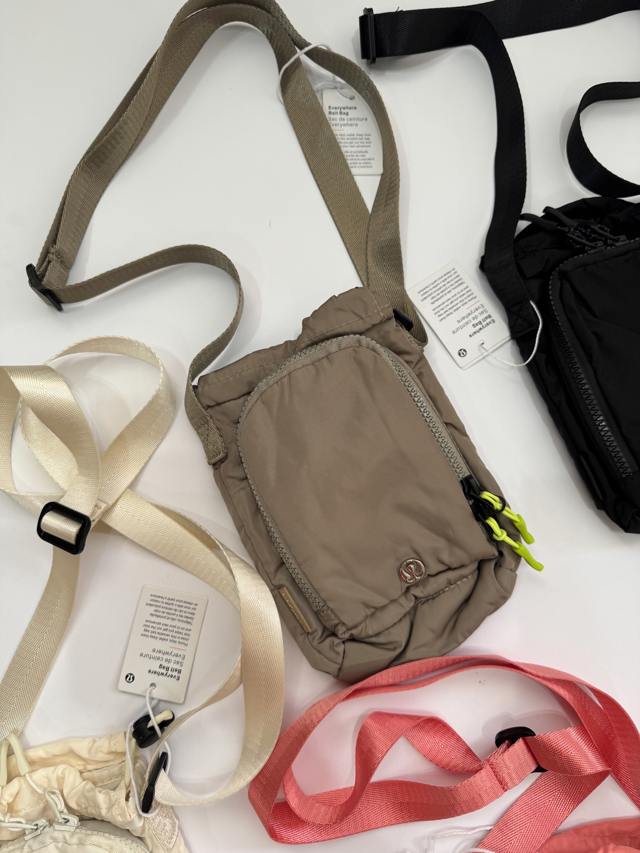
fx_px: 592
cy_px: 426
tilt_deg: -81.7
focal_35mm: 24
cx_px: 320
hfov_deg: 56.8
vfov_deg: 71.6
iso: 100
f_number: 1.78
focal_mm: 6.76
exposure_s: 1/100
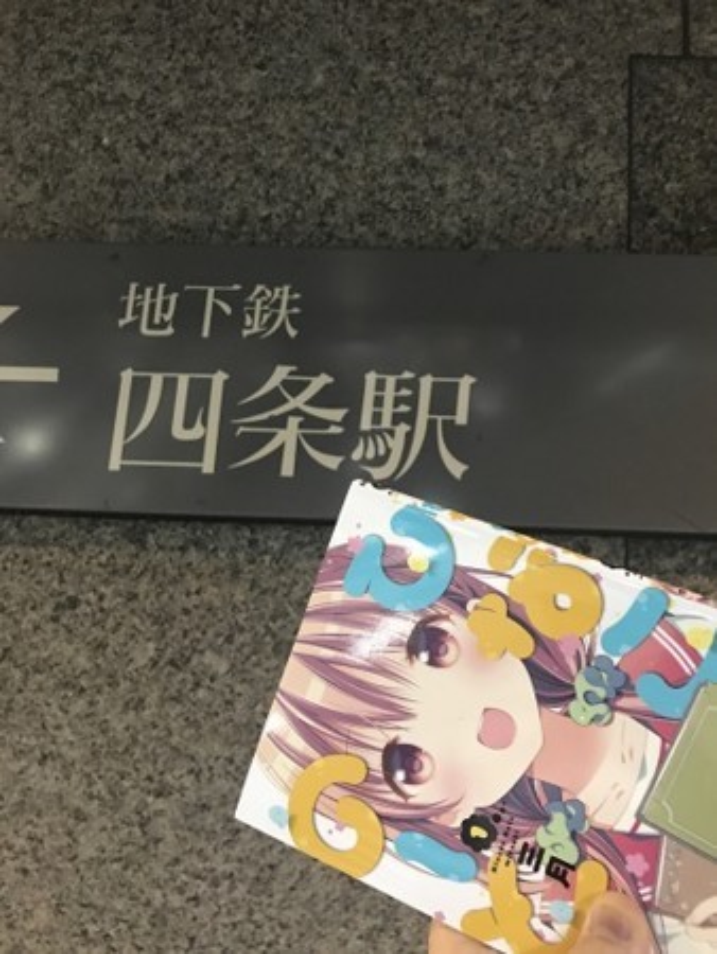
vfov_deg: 63.4
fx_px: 773
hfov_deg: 49.8
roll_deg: -1.9
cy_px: 477
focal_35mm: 28
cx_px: 358
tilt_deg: +4.5
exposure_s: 1/7
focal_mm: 3.99
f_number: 1.8
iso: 100
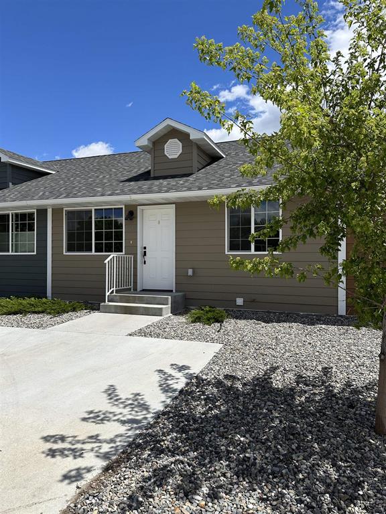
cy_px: 257
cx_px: 193
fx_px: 357
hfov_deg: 56.8
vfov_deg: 71.6
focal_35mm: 24
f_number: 1.78
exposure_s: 1/6211
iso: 80
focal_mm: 6.86
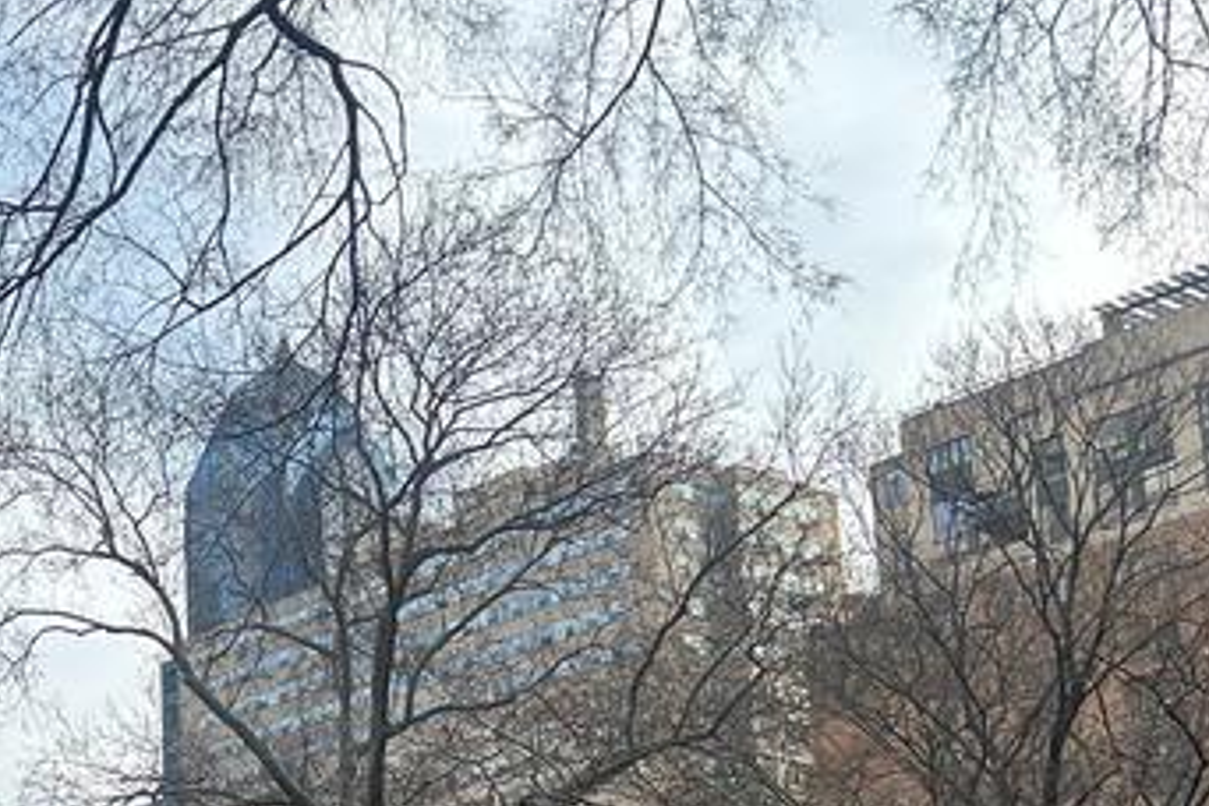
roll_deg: +1.2
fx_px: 2720
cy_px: 905
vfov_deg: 16.3
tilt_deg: +12.0
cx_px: -120
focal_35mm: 81
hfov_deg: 23.5
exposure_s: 1/1645
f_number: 1.5
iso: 50
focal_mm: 5.7
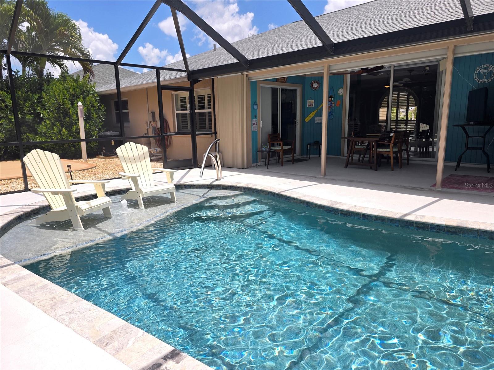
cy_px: 185
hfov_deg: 73.9
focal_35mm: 23
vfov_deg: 58.9
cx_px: 247
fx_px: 328
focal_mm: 6.3
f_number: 1.7
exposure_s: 1/2082
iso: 80
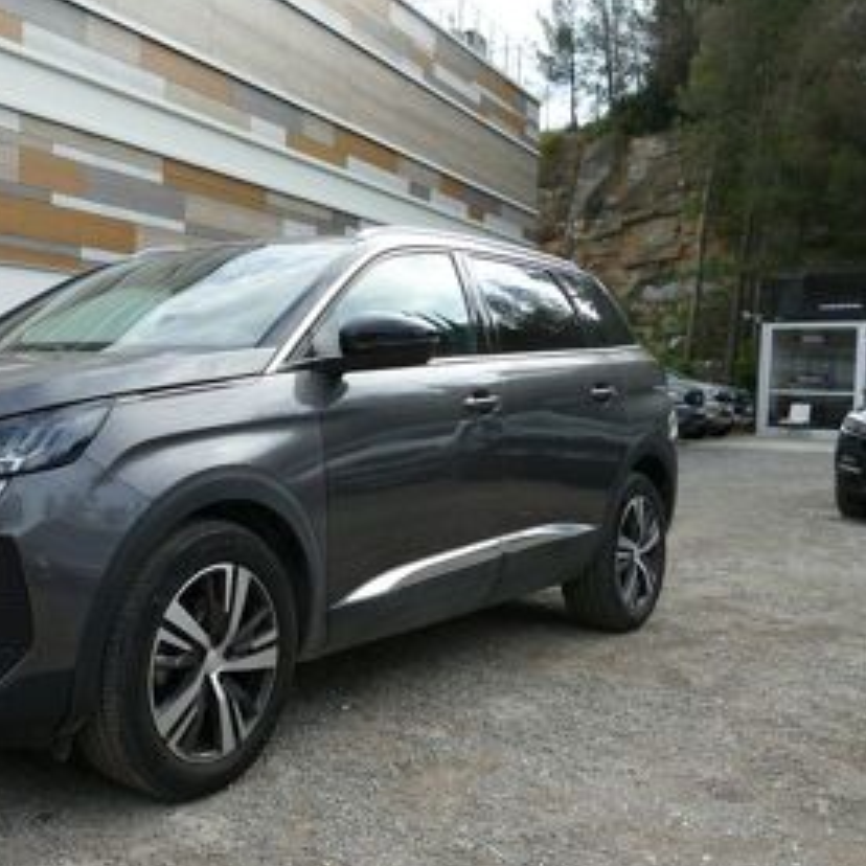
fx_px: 1047
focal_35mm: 37
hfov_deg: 42.1
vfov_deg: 44.9
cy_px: 436
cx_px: 126
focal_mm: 9.12
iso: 125
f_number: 2.8
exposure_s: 1/800
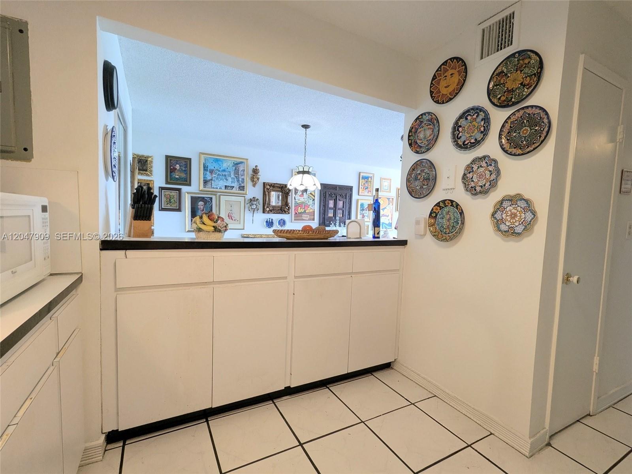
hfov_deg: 94.5
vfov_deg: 78.1
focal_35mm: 16
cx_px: 316
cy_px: 237
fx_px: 292
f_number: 2.2
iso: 83
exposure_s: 1/30
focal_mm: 2.35
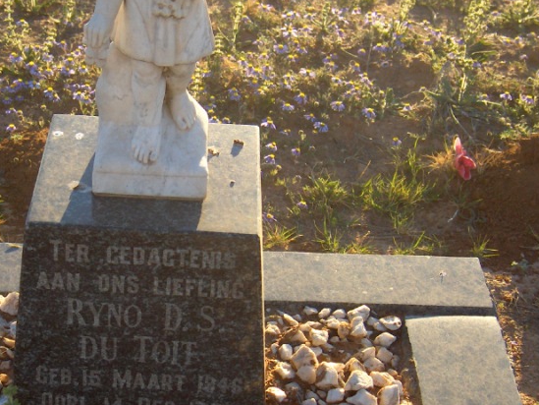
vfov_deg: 17.9
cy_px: 281
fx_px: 1277
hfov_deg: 23.7
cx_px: 189
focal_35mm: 82
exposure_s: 1/441
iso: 100
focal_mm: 9
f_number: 2.9
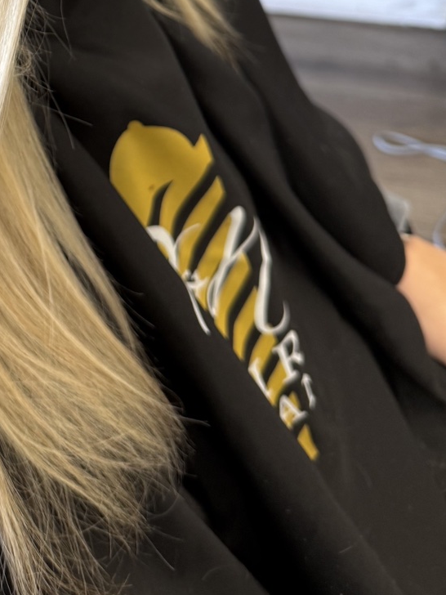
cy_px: -115
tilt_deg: -33.0
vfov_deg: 28.9
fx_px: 996
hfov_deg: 23.4
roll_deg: +3.5
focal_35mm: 58
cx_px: -64
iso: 160
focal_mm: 6.76
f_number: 1.78
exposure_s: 1/120
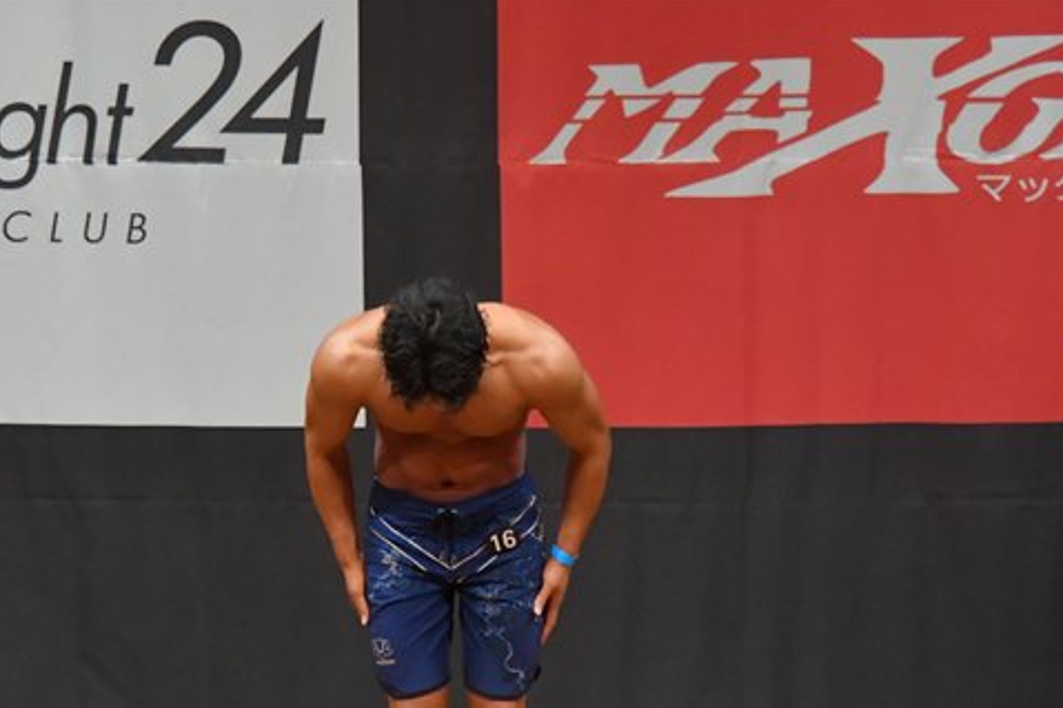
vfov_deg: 3.5
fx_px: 11452
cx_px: 414
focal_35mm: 388
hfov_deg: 5.3
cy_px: 564
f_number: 5.6
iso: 6400
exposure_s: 1/400
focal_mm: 160
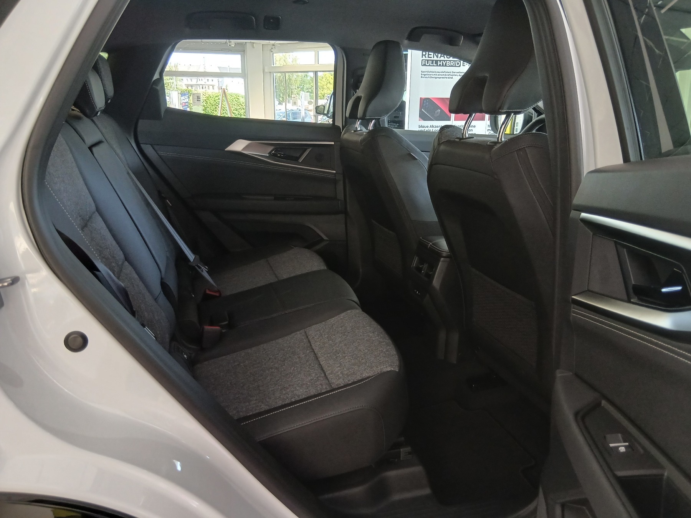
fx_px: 519
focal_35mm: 26
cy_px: 259
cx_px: 346
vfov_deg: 53.1
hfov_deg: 67.3
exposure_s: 1/33.3
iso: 250
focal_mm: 3.98
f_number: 1.8
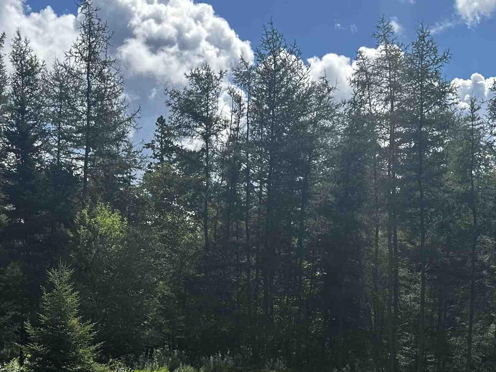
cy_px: 301
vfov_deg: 27.0
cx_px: 234
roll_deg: +0.0
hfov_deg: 36.2
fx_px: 759
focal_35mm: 53
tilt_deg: -0.4
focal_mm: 6.86
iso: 80
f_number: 1.78
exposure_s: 1/4348
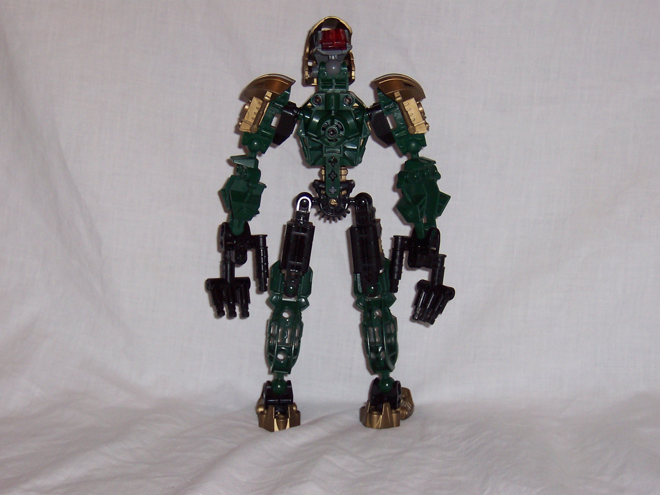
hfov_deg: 23.6
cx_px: 330
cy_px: 248
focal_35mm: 83
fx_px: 1583
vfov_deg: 17.8
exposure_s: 1/90
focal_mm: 12.8
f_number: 4
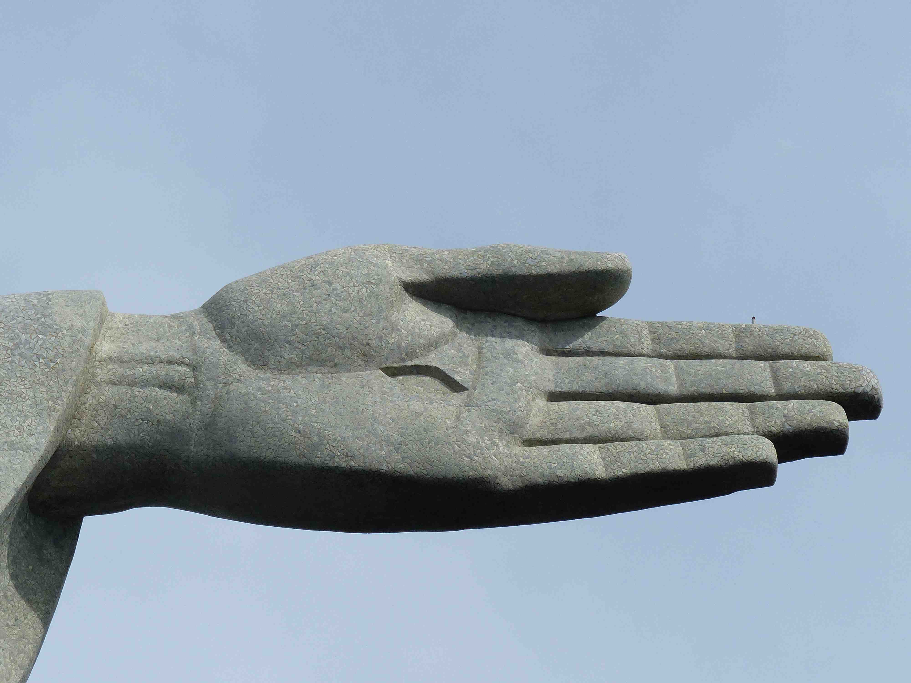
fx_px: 8237
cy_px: 342
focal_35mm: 313
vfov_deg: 4.7
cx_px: 456
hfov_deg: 6.3
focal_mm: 51.2
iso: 100
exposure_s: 1/1600
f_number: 4
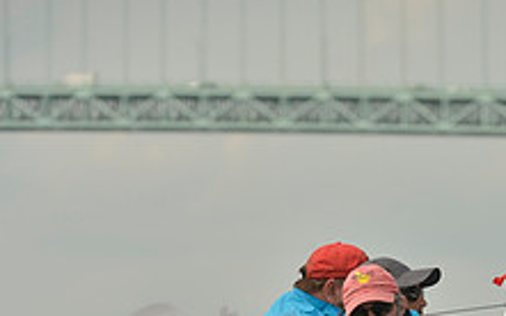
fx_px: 7390
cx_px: 418
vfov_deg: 2.4
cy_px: 650
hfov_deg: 3.9
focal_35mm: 536
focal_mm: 200
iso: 280
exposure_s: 1/1250
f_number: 7.1
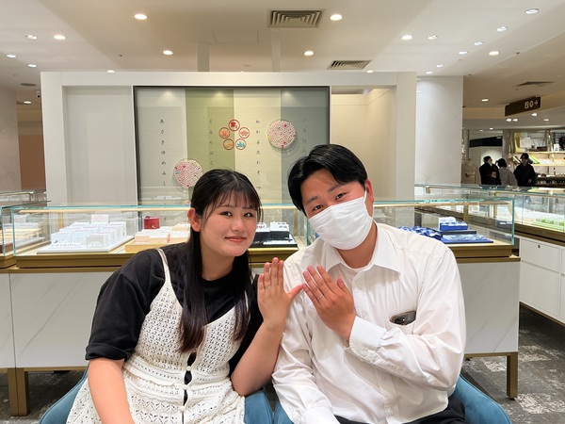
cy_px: 212
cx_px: 282
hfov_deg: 61.7
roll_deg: +0.3
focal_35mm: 29
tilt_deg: -5.4
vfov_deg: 48.2
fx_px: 473
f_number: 1.8
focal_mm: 3
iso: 32
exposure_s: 1/120
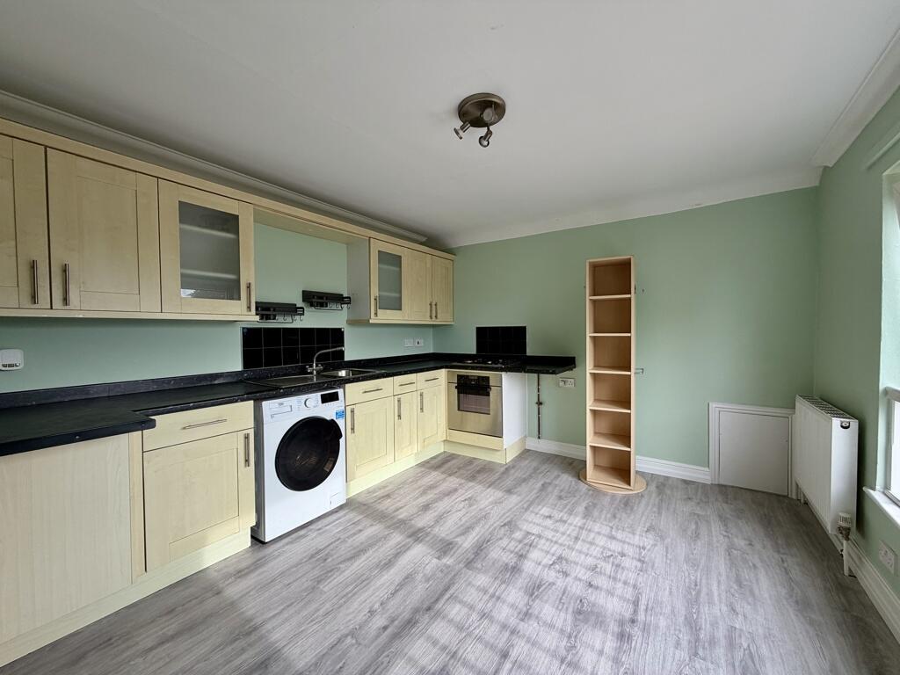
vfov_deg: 85.7
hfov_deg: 102.1
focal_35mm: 14
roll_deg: +0.8
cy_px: 338
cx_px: 450
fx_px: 364
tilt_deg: -2.3
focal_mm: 2.22
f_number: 2.2
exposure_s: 1/121
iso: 64
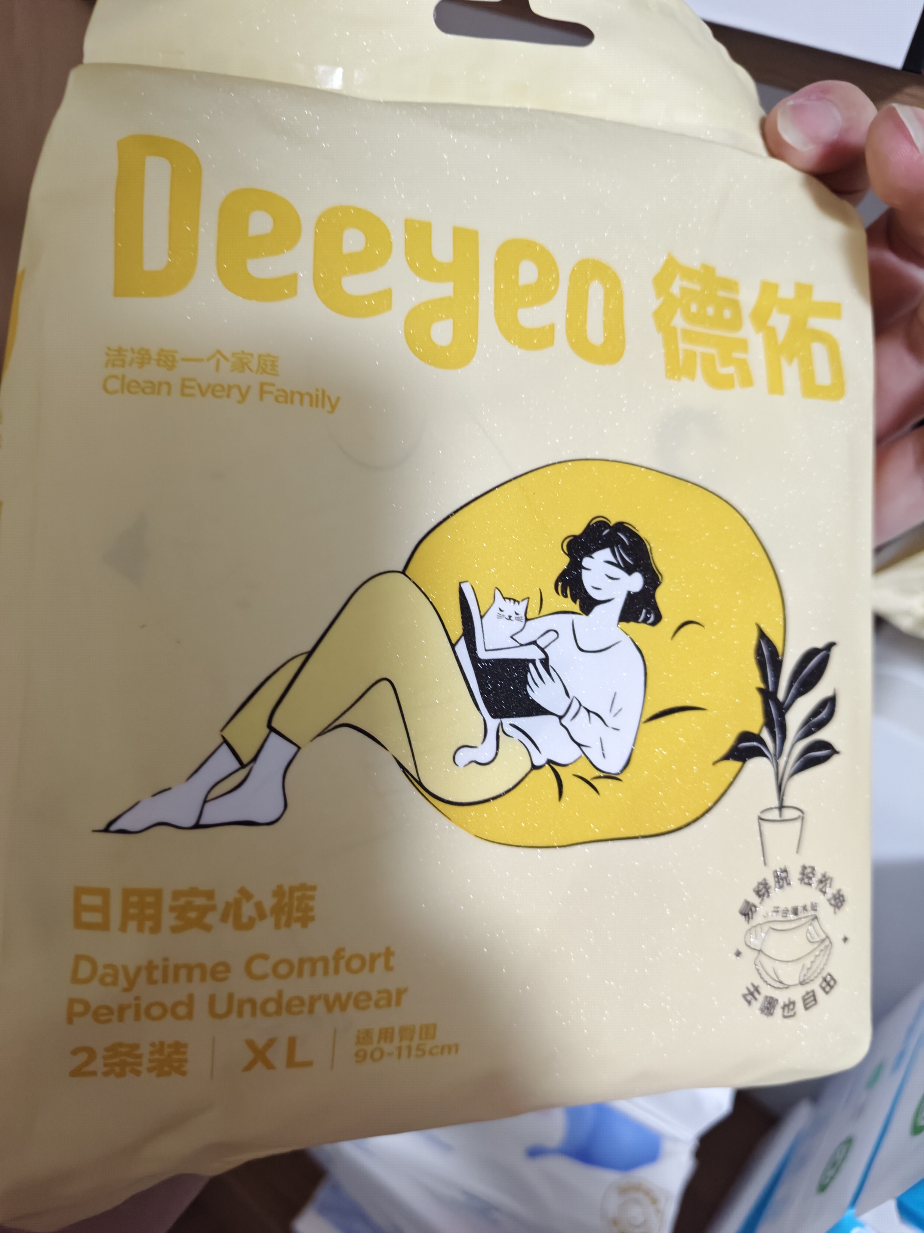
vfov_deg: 73.9
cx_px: 462
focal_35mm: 23
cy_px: 616
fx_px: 819
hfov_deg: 58.9
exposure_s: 1/52
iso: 1232
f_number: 1.88
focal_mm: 5.56
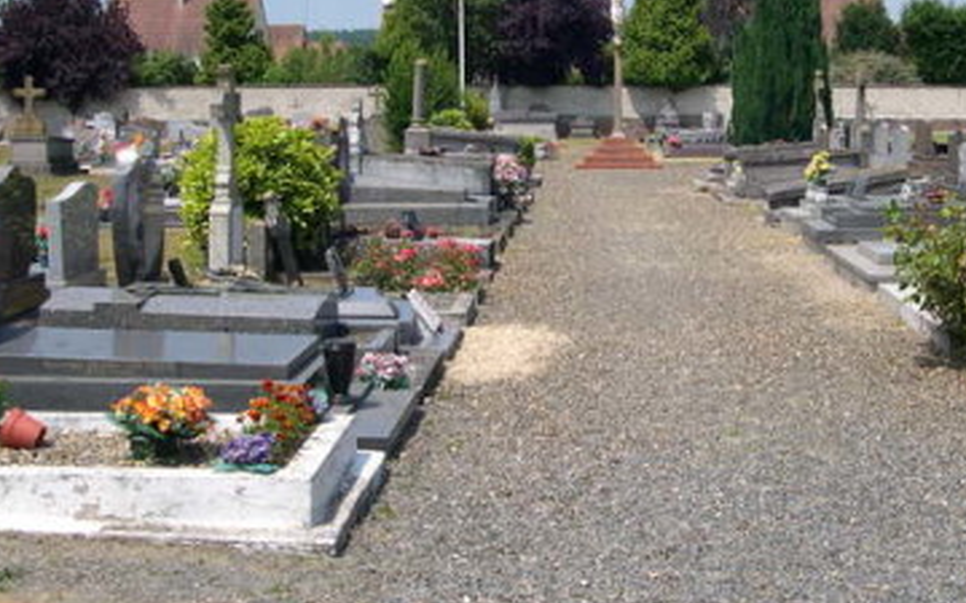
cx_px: 598
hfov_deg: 36.1
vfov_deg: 23.1
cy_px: 216
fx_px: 1474
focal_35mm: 56
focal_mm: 8
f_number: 7.6
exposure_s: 1/197
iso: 100
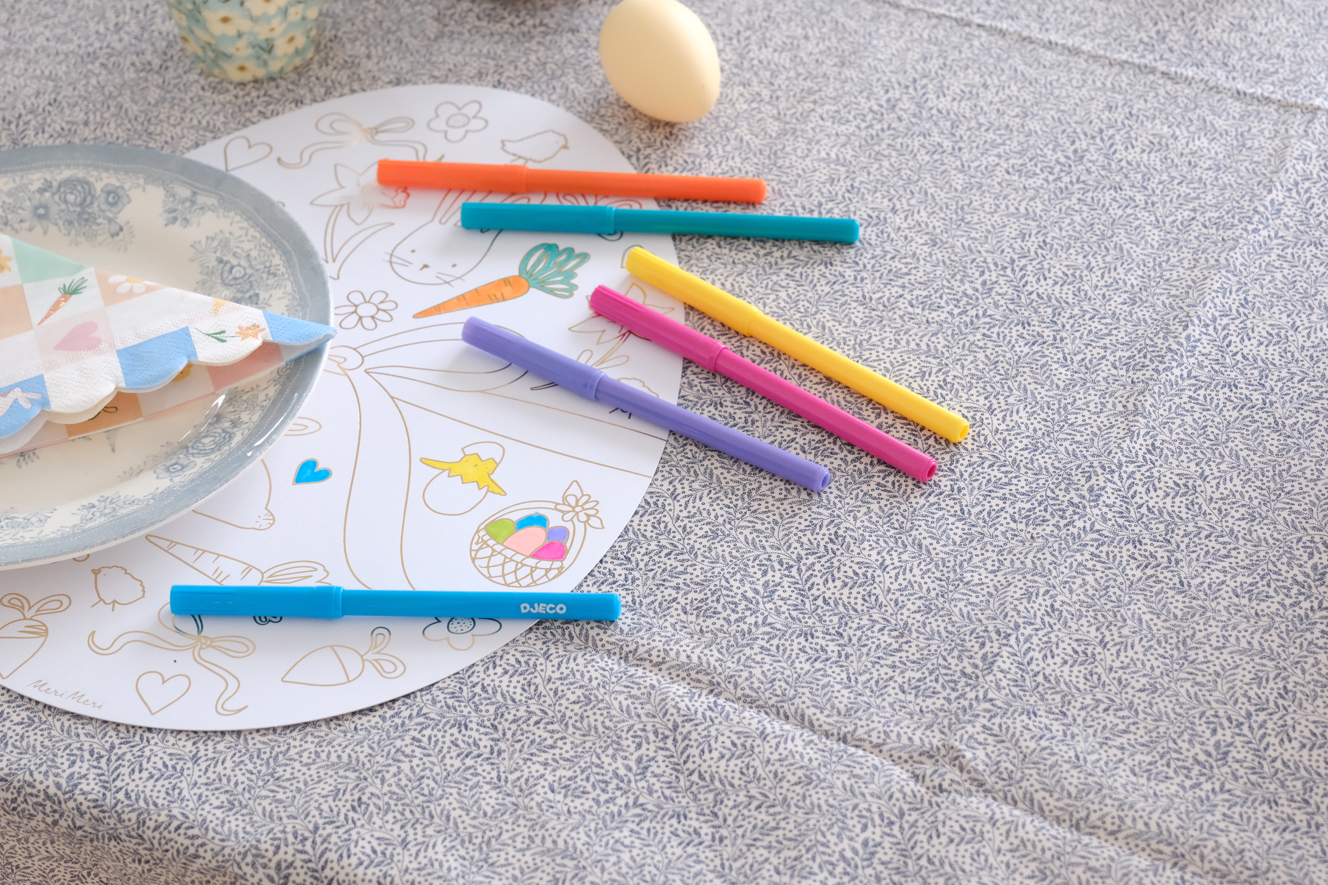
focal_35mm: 76
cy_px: 413
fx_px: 2803
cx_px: 584
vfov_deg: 17.9
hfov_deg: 26.6
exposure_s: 1/40
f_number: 4.5
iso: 3200
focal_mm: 43.2
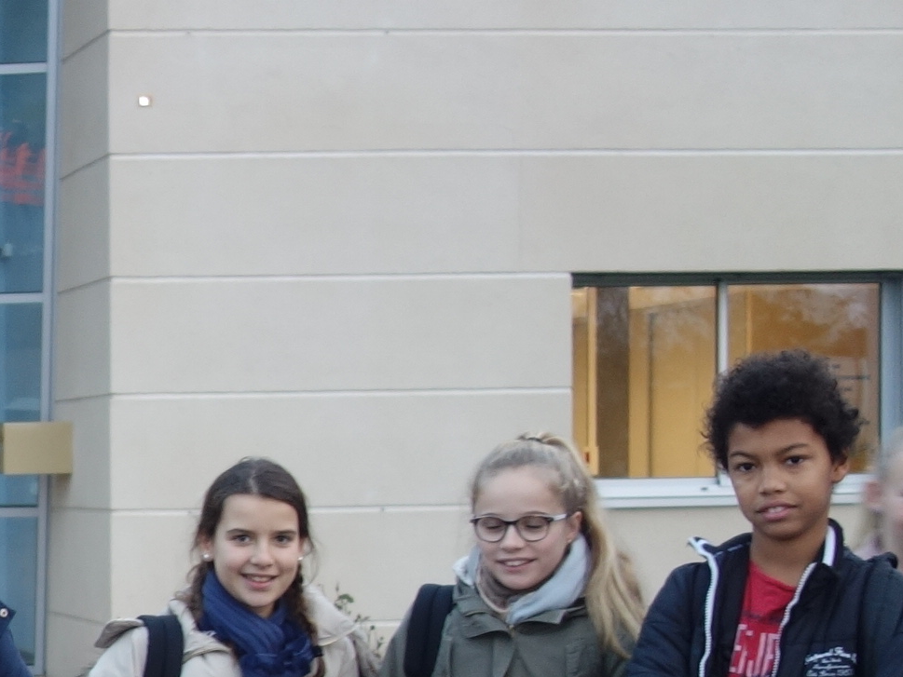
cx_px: -404
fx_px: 2818
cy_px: 656
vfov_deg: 13.5
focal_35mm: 108
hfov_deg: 16.7
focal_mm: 10.4
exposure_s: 1/40
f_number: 1.8
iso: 125
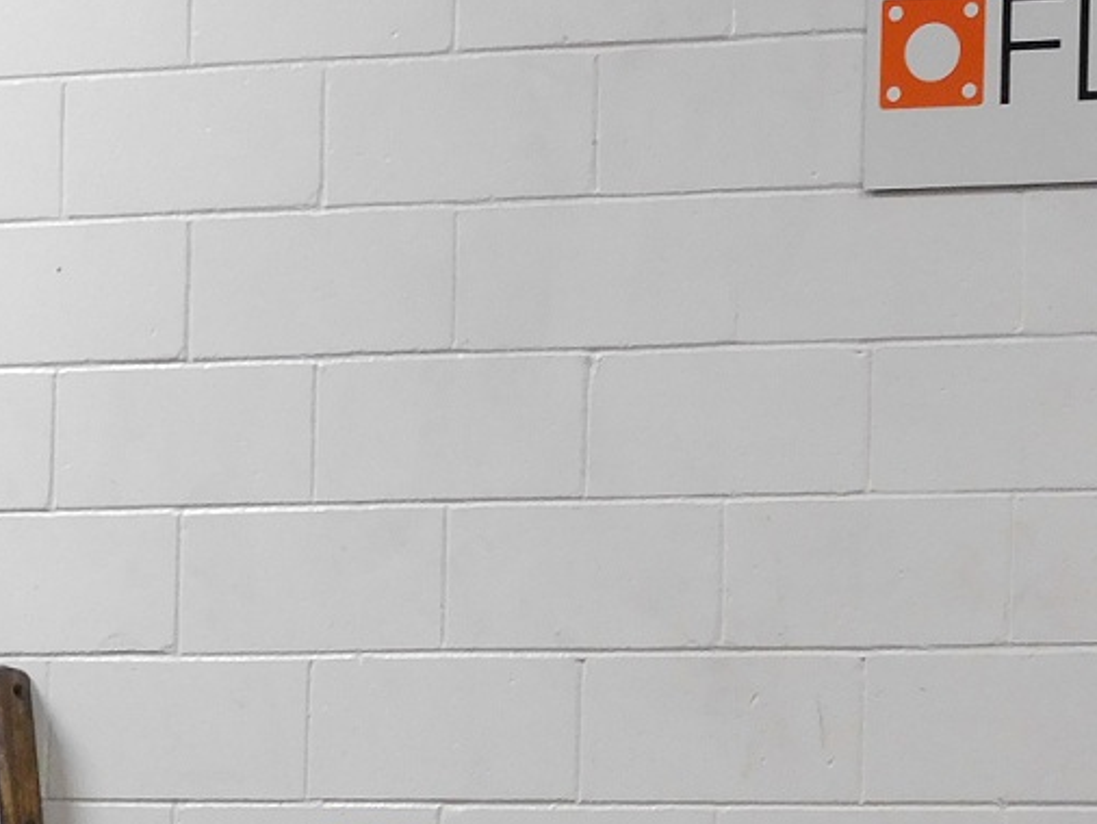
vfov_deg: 14.0
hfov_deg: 18.1
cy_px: 1068
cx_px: 1396
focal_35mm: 102
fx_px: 3234
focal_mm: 6.2
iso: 320
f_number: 3.8
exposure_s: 1/30
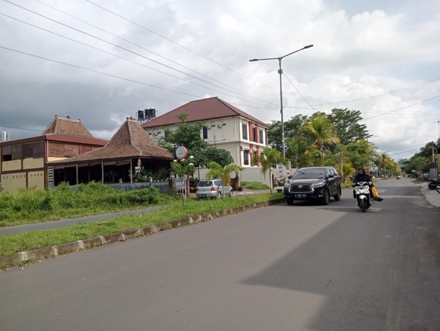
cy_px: 166
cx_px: 220
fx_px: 356
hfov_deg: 63.4
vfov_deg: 49.8
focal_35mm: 28
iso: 113
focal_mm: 3.37
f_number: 2.2
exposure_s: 1/2364
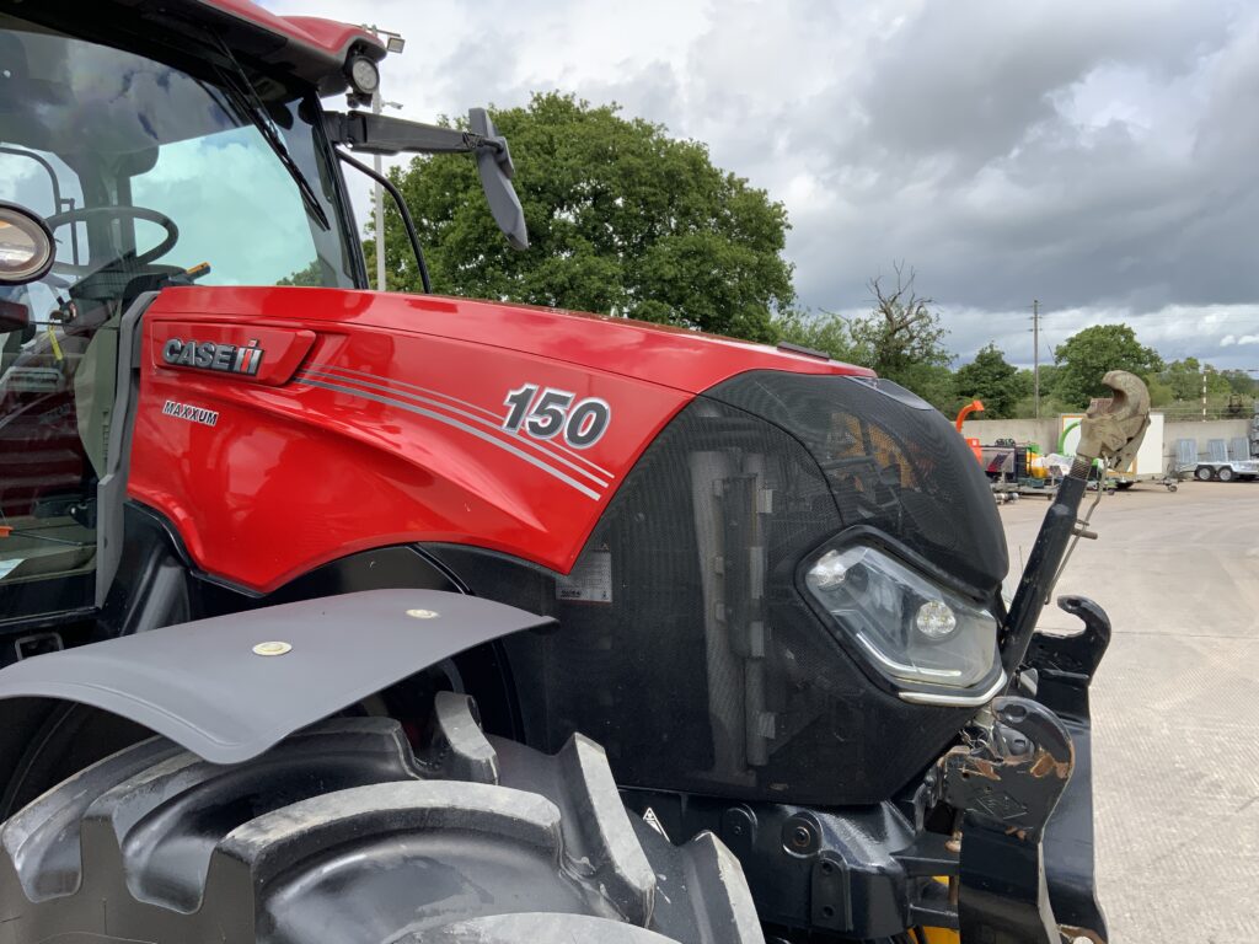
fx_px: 1055
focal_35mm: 29
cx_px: 630
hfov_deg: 61.7
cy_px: 472
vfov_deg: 48.2
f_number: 1.8
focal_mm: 3
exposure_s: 1/1015
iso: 16
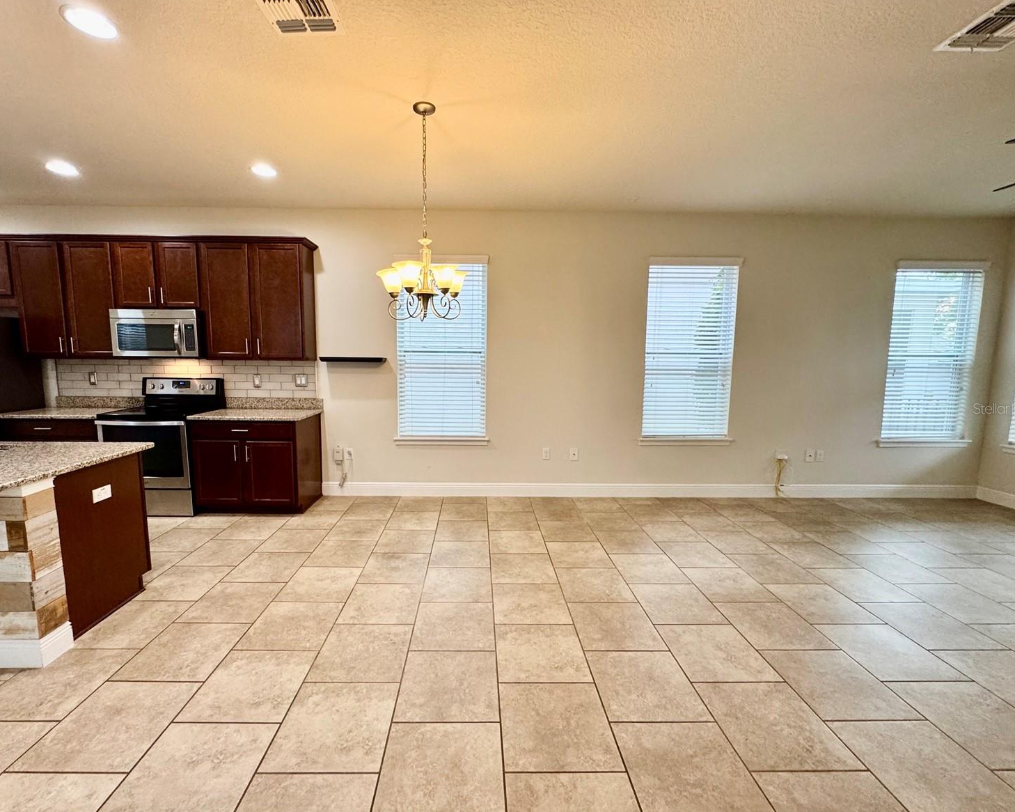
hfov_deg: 96.7
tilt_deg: -7.0
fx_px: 451
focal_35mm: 15
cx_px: 482
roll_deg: -1.0
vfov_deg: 84.0
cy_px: 408
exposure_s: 1/120
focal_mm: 2.22
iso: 250
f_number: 2.2
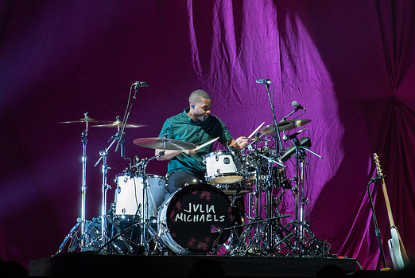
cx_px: 217
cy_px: 137
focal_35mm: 415
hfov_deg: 5.0
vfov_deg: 3.3
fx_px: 4788
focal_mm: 110
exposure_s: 1/80
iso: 800
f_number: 6.3
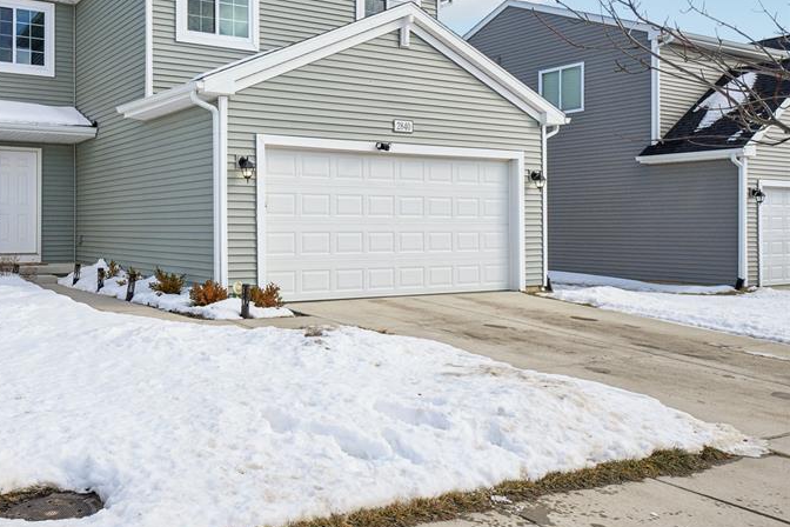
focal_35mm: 32
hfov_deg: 55.6
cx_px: 189
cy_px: 229
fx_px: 702
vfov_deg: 41.0
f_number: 8
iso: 100
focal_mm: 14
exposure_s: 1/500
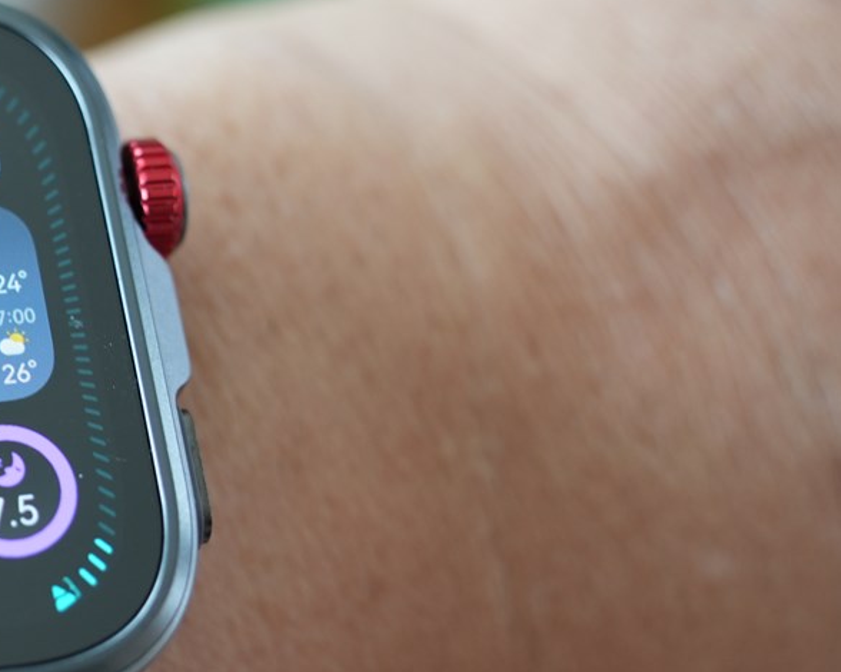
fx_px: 2289
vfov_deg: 16.7
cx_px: -113
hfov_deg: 19.8
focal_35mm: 92
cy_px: 379
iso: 400
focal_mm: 30
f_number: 3.2
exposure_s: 1/40
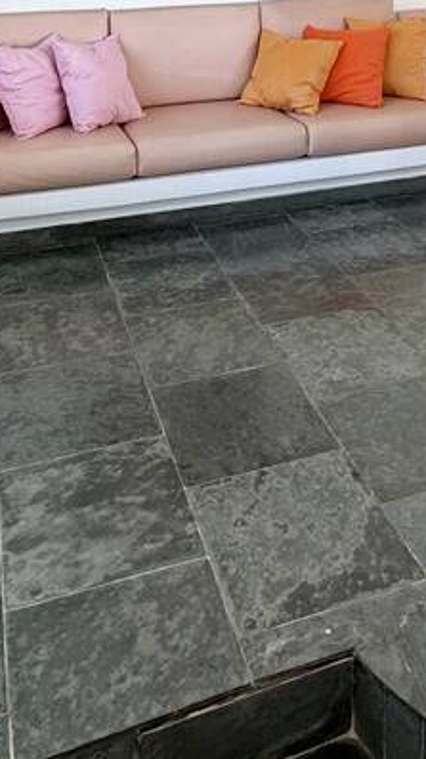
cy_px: -35
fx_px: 824
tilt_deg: -4.4
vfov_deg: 41.5
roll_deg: -1.9
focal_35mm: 41
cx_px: 262
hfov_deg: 28.9
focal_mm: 2.22
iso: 80
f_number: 2.2
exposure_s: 1/120
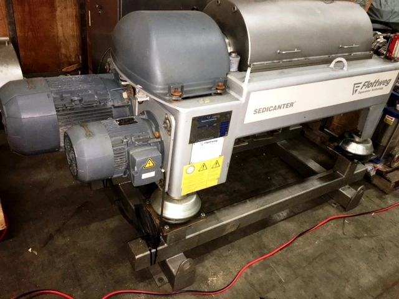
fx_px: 334
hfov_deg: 61.7
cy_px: 150
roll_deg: -8.0
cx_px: 200
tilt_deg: -32.8
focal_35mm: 29
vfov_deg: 48.2
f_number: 2.2
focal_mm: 4.15
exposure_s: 1/16
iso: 200
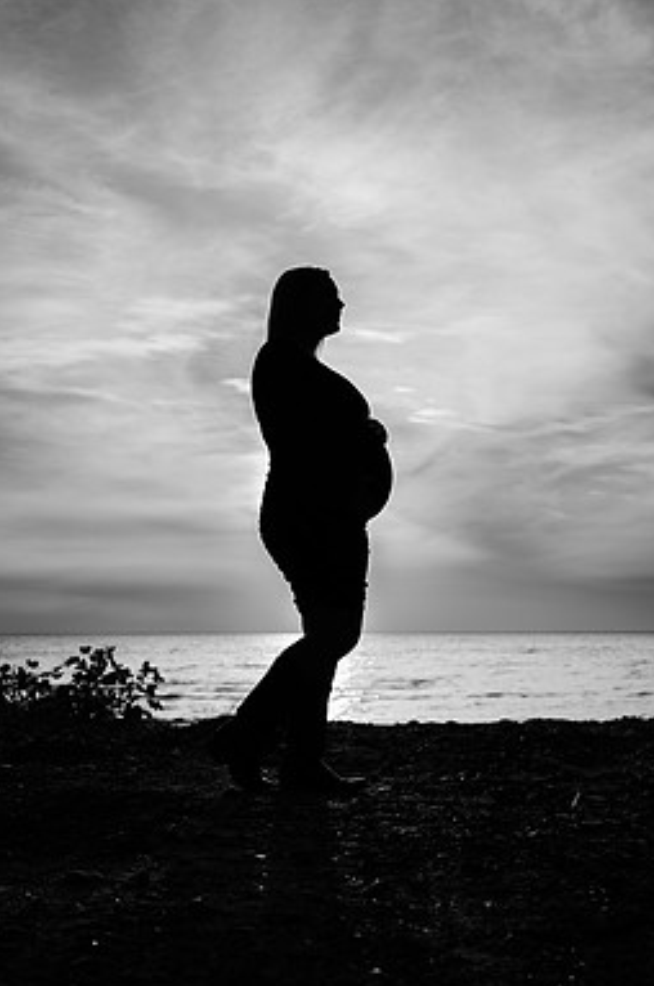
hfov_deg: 28.5
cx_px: 331
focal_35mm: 47
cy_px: 445
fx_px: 1285
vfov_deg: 41.9
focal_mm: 40
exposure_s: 1/1250
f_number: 4
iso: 125
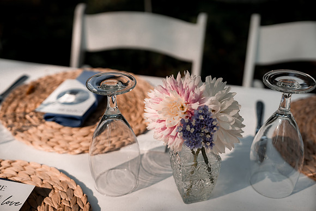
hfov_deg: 42.7
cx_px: 158
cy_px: 106
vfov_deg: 29.3
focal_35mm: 46
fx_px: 404
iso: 250
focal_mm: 46
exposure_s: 1/2000
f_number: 2.8
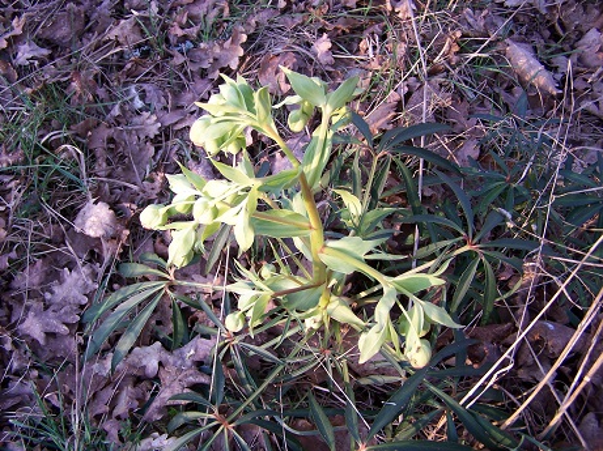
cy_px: 226
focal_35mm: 38
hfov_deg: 49.0
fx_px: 661
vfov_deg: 37.7
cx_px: 302
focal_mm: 6.3
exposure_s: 1/30
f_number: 2.8
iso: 80
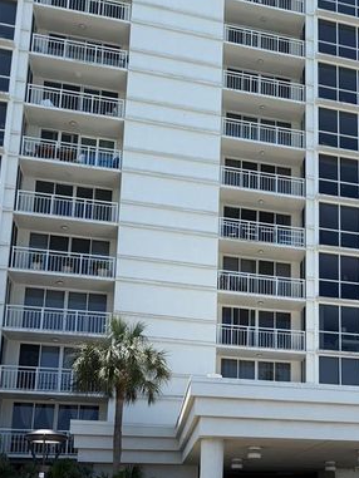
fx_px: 580
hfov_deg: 33.0
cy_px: 408
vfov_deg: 42.0
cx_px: 306
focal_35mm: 42
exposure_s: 1/3584
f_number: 1.78
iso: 80
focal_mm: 6.76
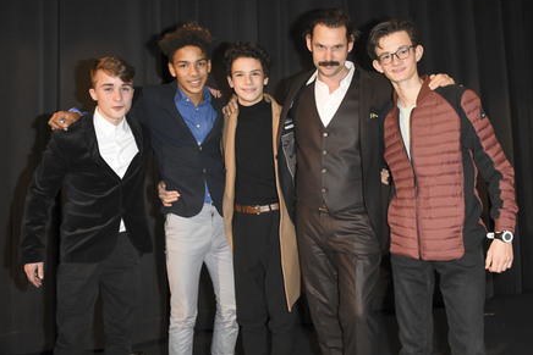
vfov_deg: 42.4
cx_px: 272
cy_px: 174
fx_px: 459
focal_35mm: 31
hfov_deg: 60.3
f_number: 6.3
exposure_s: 1/125
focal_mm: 20
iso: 3200
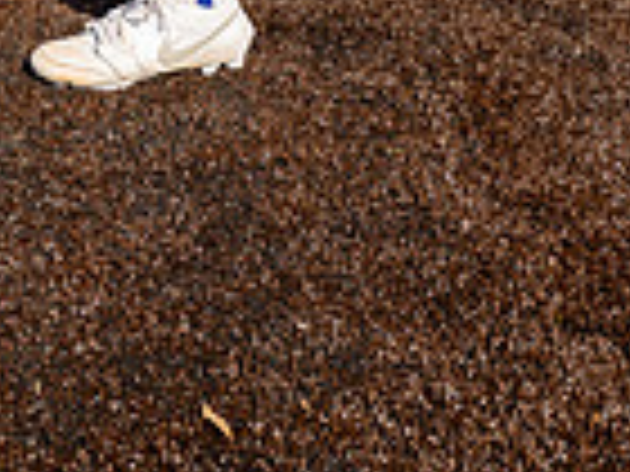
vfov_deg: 10.0
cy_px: -526
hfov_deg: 14.2
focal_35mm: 136
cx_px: -32
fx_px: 2475
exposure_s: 1/800
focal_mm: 44
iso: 100
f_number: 4
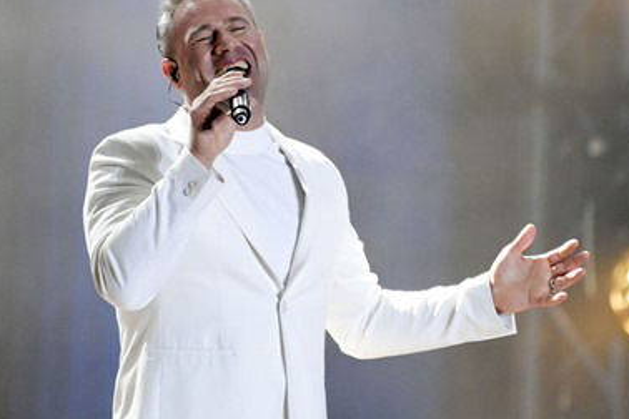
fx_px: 10413
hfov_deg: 3.5
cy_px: 193
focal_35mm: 596
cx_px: 284
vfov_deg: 2.3
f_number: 5.6
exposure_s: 1/640
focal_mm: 500
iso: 12800
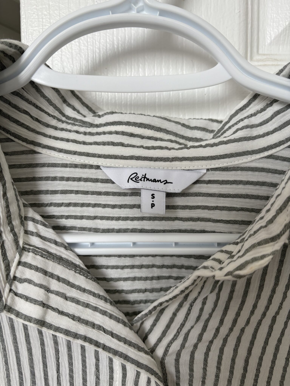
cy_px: 193
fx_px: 290
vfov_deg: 67.3
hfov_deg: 53.1
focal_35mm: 26
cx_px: 145
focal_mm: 5.96
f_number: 1.6
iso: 32
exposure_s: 1/151
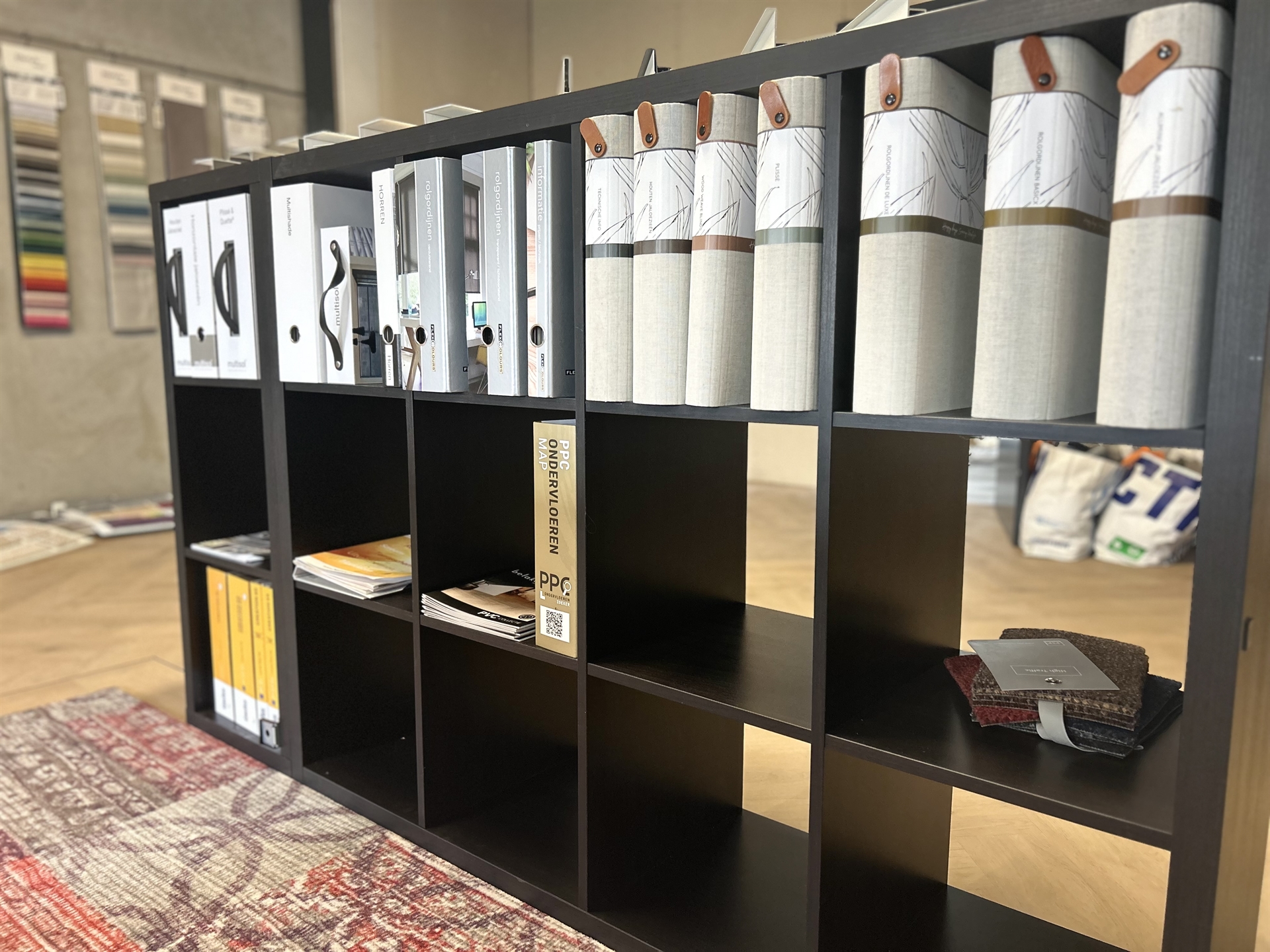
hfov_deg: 67.3
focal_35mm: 26
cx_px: 635
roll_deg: +0.0
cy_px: 476
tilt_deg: -8.8
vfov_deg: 53.1
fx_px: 954
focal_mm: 5.7
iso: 200
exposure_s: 1/50
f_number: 1.5
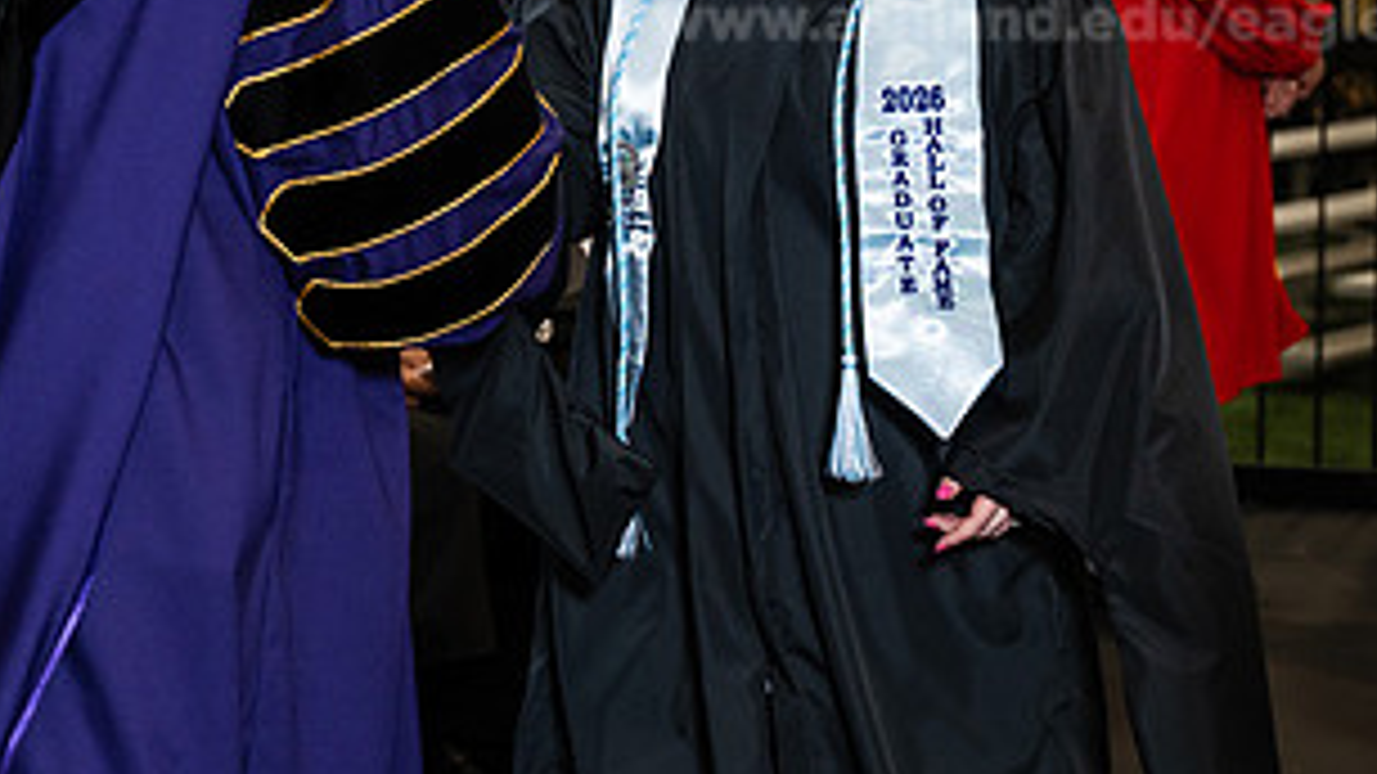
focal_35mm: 139
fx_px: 5074
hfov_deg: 15.4
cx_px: 450
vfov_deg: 8.7
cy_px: 115
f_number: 4.5
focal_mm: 70
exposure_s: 1/200
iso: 1250
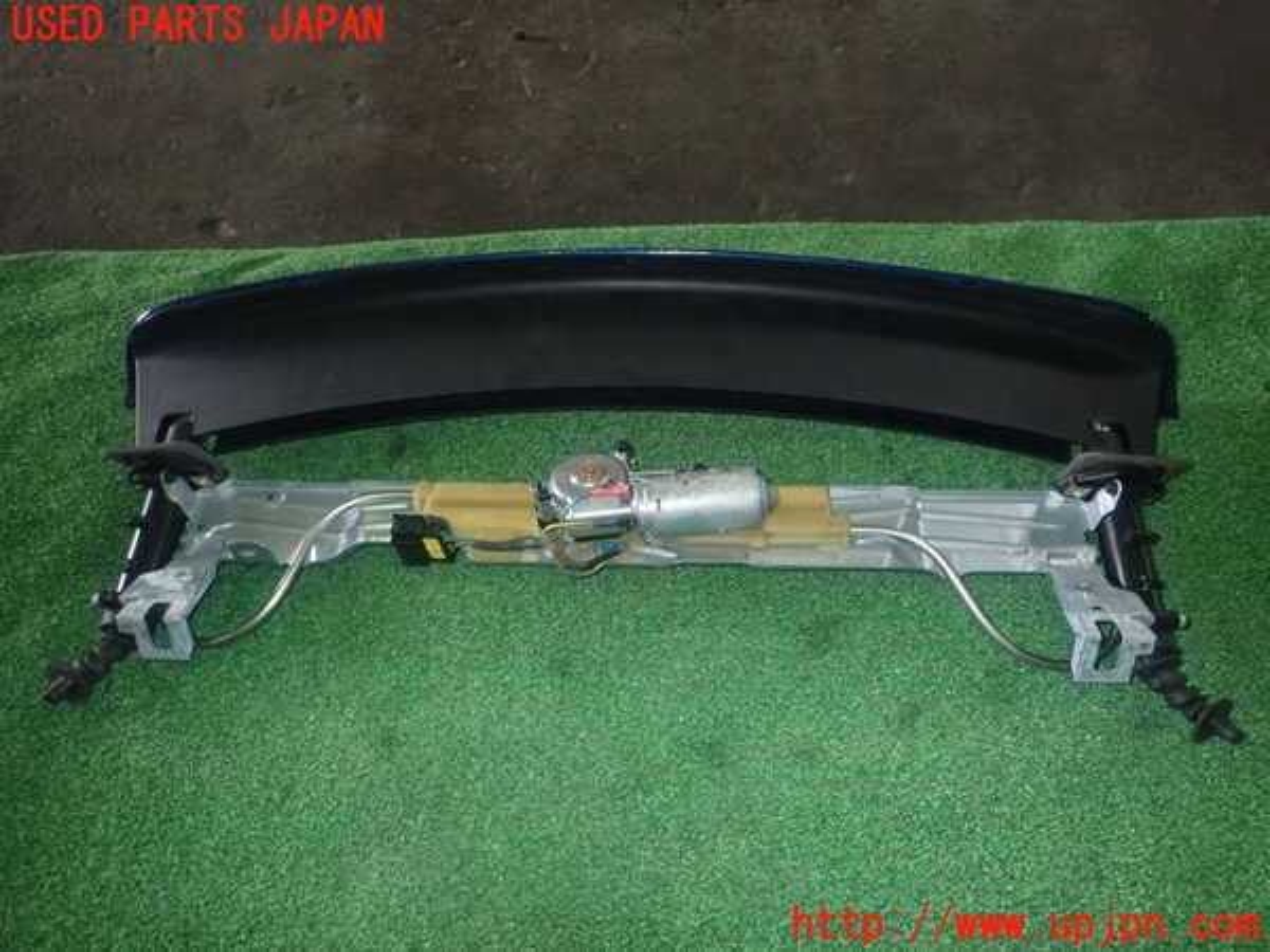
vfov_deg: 54.9
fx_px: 917
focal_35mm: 25
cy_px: 476
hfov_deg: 69.4
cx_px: 635
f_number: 5.6
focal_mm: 4.5
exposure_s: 1/30
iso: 800
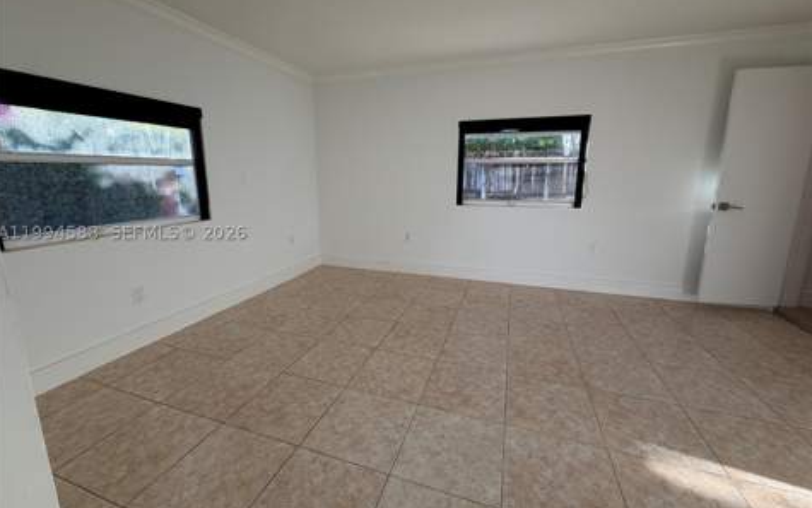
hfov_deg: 101.5
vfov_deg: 74.7
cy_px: 233
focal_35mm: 15
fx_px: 332
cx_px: 403
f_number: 2.2
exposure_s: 1/120
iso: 80
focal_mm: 2.22
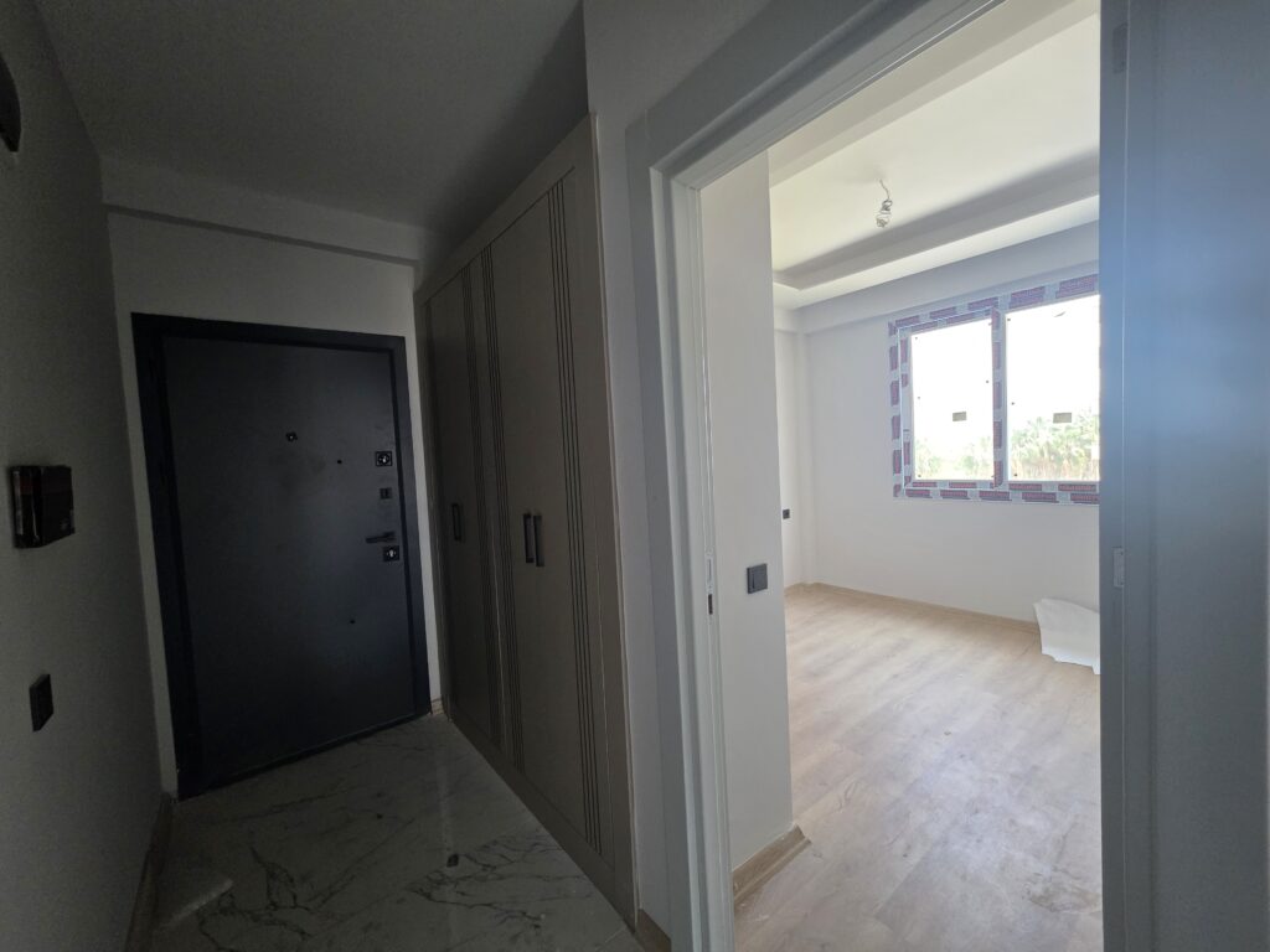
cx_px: 635
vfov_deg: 89.9
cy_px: 476
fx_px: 477
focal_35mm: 13
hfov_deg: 106.2
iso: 320
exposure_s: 1/200
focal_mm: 2.2
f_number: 1.9
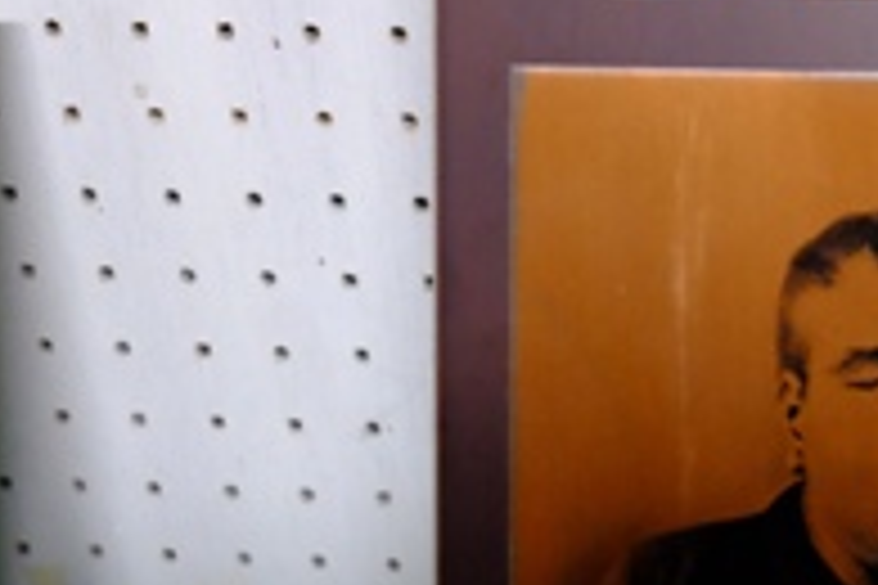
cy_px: 475
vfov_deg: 17.8
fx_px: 1853
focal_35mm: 76
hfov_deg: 25.5
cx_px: 842
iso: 3200
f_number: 3.2
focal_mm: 22.3
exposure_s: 1/85
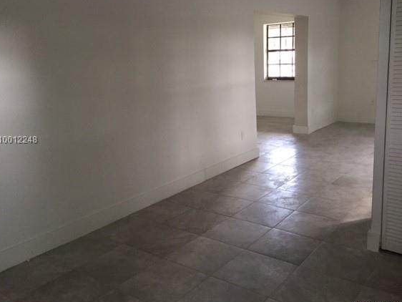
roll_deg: +1.2
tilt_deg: -13.0
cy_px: 140
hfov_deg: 55.3
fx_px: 383
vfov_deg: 42.9
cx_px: 219
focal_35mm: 33
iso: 125
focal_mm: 4.15
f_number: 2.2
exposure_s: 1/30
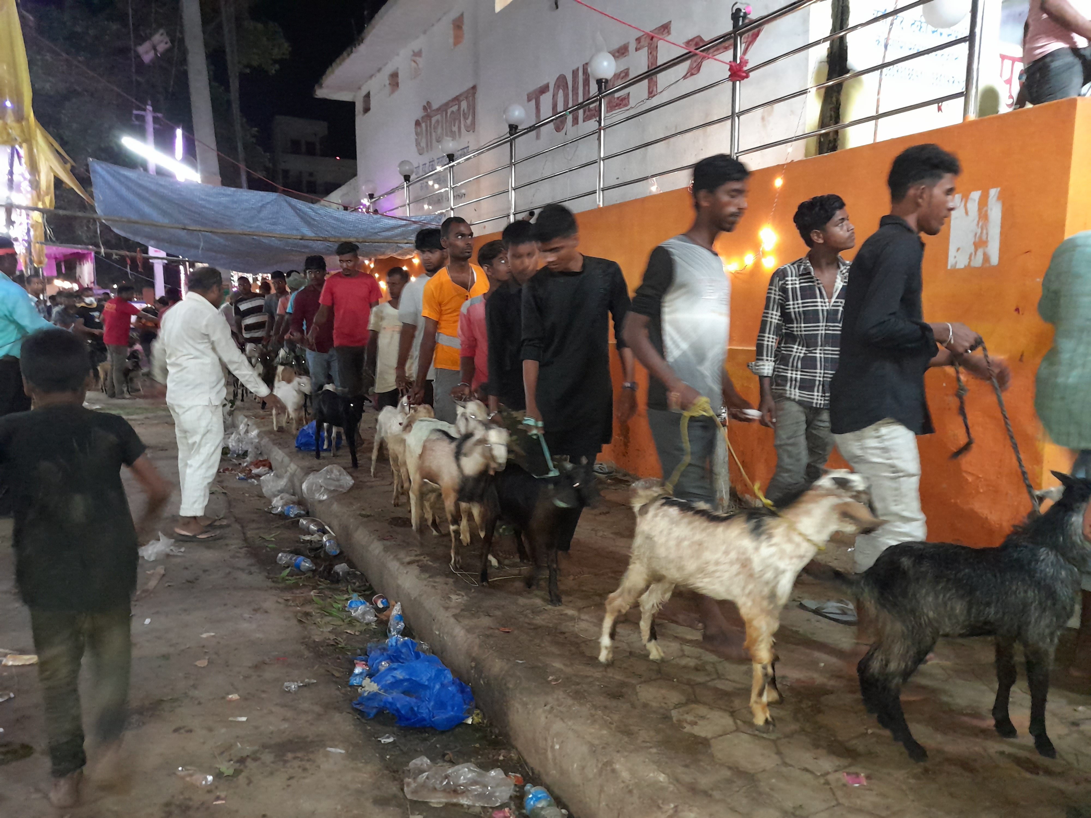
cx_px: 546
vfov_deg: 54.9
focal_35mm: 25
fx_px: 788
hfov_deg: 69.4
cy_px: 409
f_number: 2
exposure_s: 1/20
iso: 800
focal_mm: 4.6
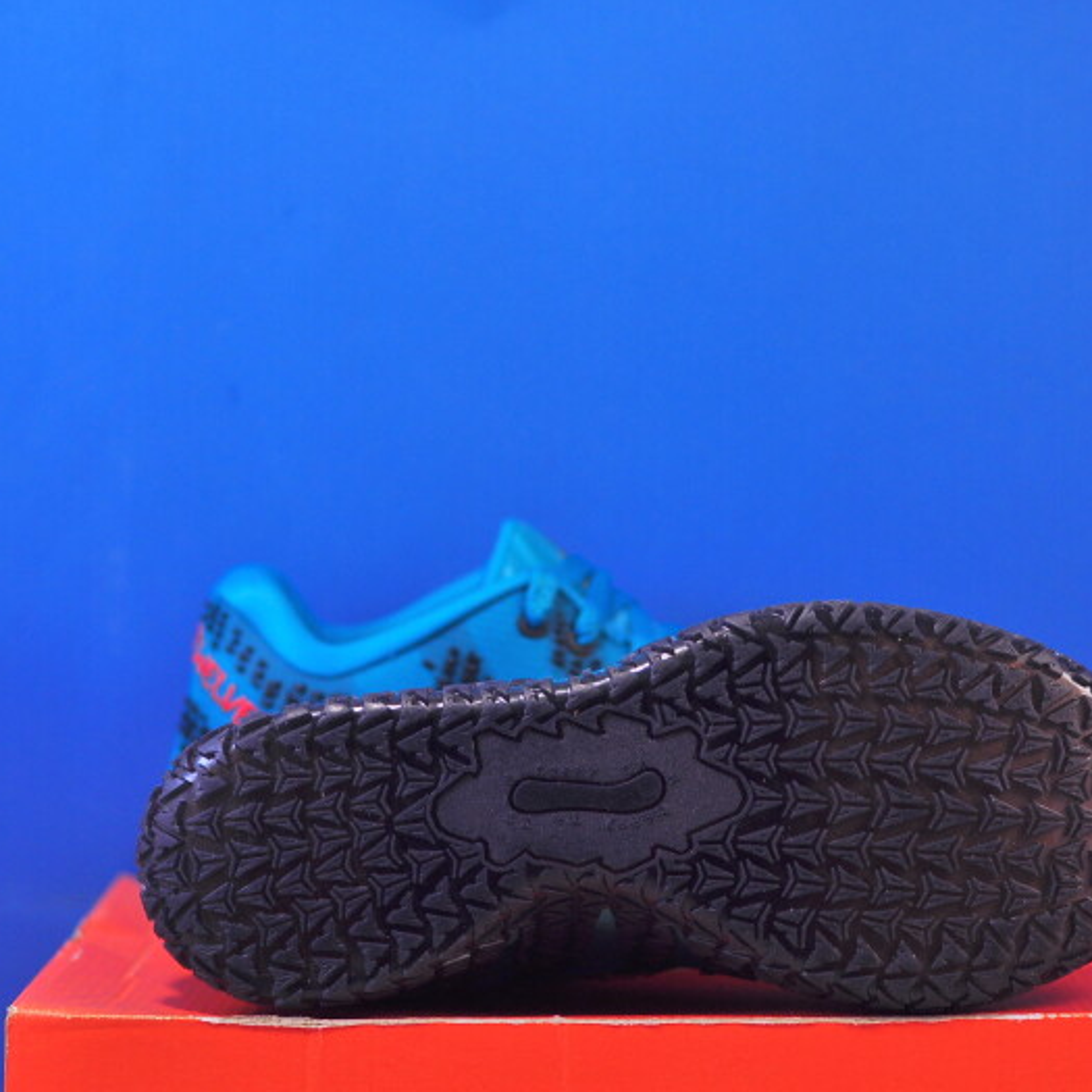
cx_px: 666
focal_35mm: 97
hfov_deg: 17.9
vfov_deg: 17.9
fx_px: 3462
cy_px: 546
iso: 250
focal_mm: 50
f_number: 2.5
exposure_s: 1/320
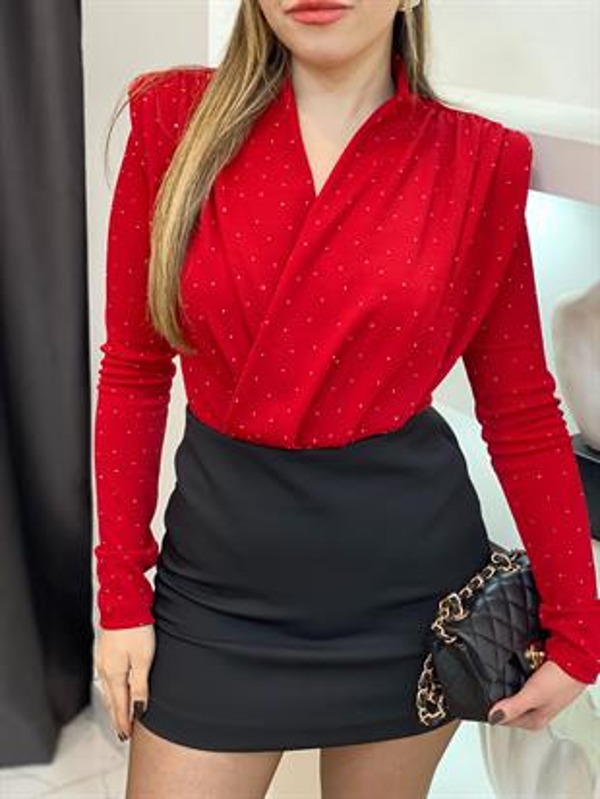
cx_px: 300
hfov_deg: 28.0
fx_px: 1201
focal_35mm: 52
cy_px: 400
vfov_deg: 36.8
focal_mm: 6
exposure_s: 1/33
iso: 125
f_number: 2
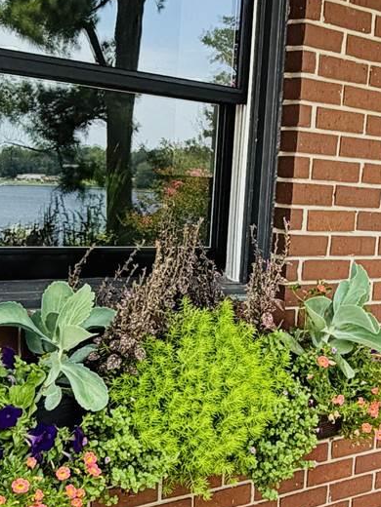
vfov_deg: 31.0
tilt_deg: -8.6
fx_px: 910
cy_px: 332
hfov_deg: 23.6
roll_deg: -3.9
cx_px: 246
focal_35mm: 62
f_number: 2.2
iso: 50
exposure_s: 1/502
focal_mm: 2.22
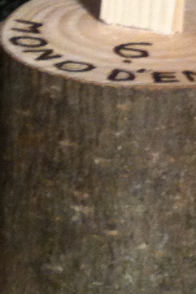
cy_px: -140
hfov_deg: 6.7
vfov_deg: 9.7
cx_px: 150
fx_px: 1684
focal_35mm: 206
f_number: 2.8
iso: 125
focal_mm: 3.85
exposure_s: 1/17
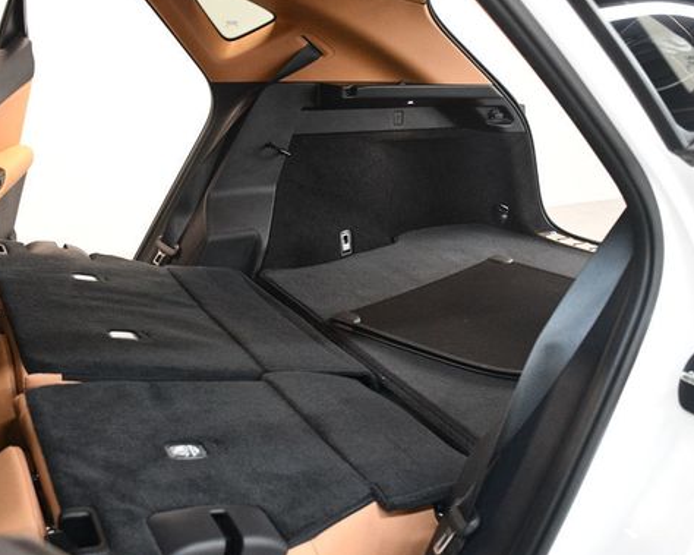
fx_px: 780
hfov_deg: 47.9
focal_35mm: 38
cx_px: 347
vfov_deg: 39.1
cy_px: 278
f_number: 3.5
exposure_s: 1/60
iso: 3200
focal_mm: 20
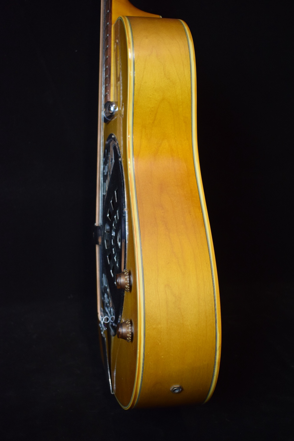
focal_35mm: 44
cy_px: 220
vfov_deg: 45.0
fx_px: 533
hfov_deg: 30.8
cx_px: 147
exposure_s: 1/60
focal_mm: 29
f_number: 4.2
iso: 2000
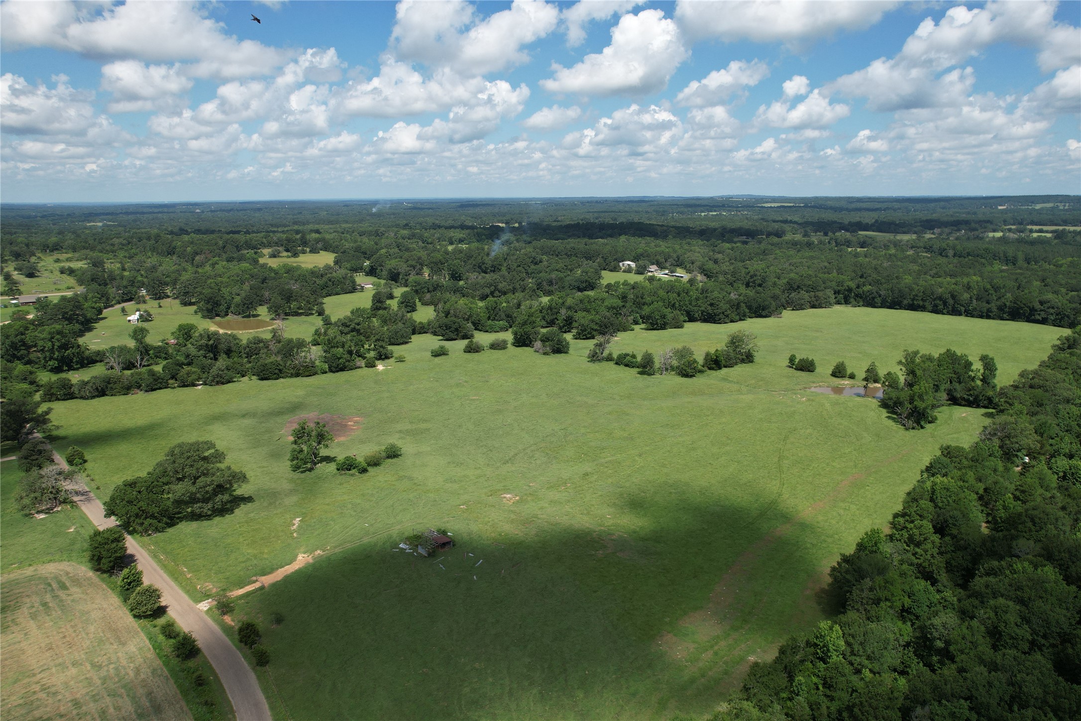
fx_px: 661
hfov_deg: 78.6
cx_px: 540
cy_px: 360
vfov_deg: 57.2
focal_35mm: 22
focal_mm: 8.38
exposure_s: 1/2000
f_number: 2.8
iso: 110
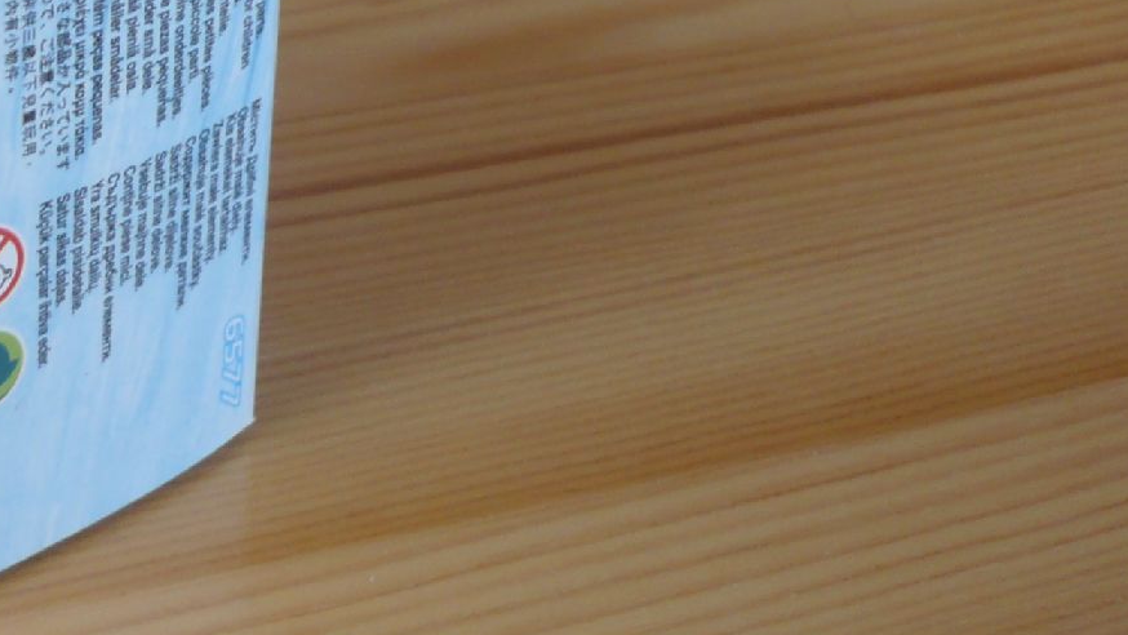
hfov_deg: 23.4
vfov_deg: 13.8
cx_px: -65
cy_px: -32
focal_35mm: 86
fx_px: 2573
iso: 100
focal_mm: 5.8
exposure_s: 1/40
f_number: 2.8
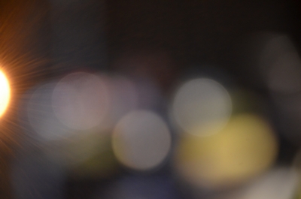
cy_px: 100
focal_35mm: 278
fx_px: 2316
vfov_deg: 4.9
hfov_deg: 7.4
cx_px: 150
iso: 1600
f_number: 6.3
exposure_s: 1/2.5
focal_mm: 185
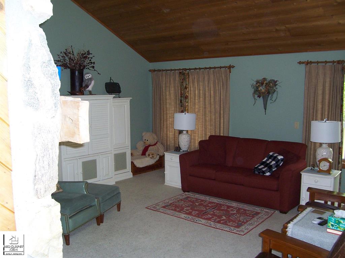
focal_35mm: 34
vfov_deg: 41.8
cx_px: 172
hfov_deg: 54.0
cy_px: 129
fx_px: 339
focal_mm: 5.6
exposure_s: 1/60
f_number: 2.7
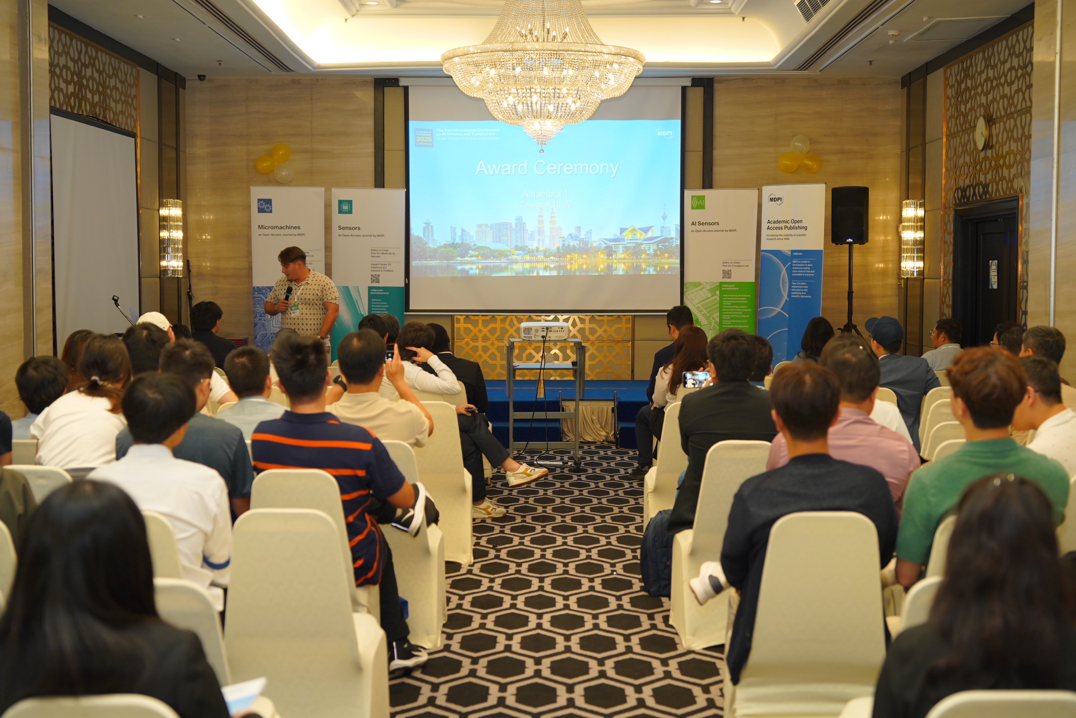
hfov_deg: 40.8
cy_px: 359
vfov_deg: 27.9
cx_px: 538
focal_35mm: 48
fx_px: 1447
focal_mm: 48.4
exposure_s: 1/100
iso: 2000
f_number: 3.2
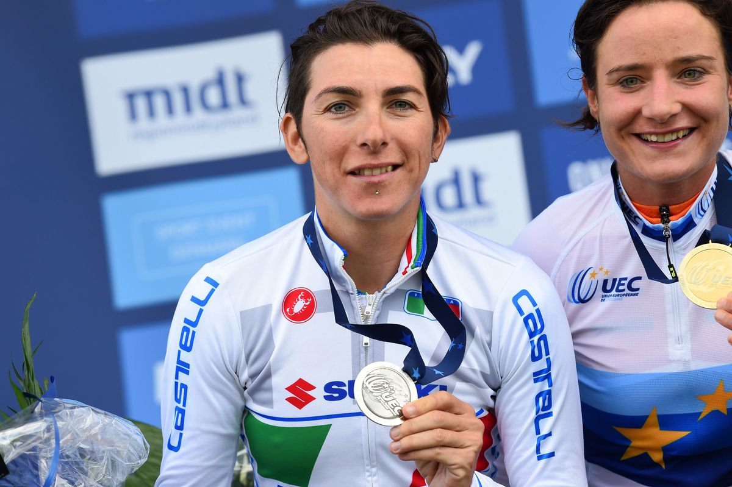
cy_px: 244
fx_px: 4065
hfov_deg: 10.3
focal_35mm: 200
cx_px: 366
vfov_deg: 6.9
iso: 800
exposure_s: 1/800
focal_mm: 200
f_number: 5.6
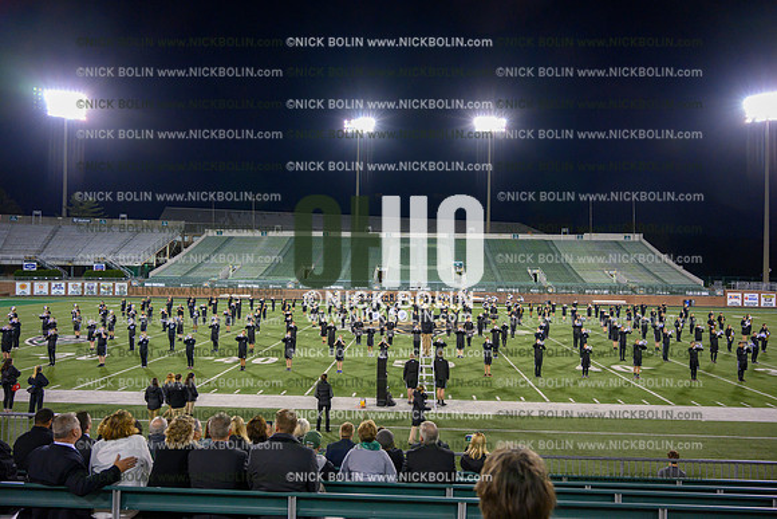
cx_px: 388
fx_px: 550
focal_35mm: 26
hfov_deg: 70.4
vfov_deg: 50.4
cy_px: 260
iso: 3200
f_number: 4
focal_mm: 25.5
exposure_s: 1/400
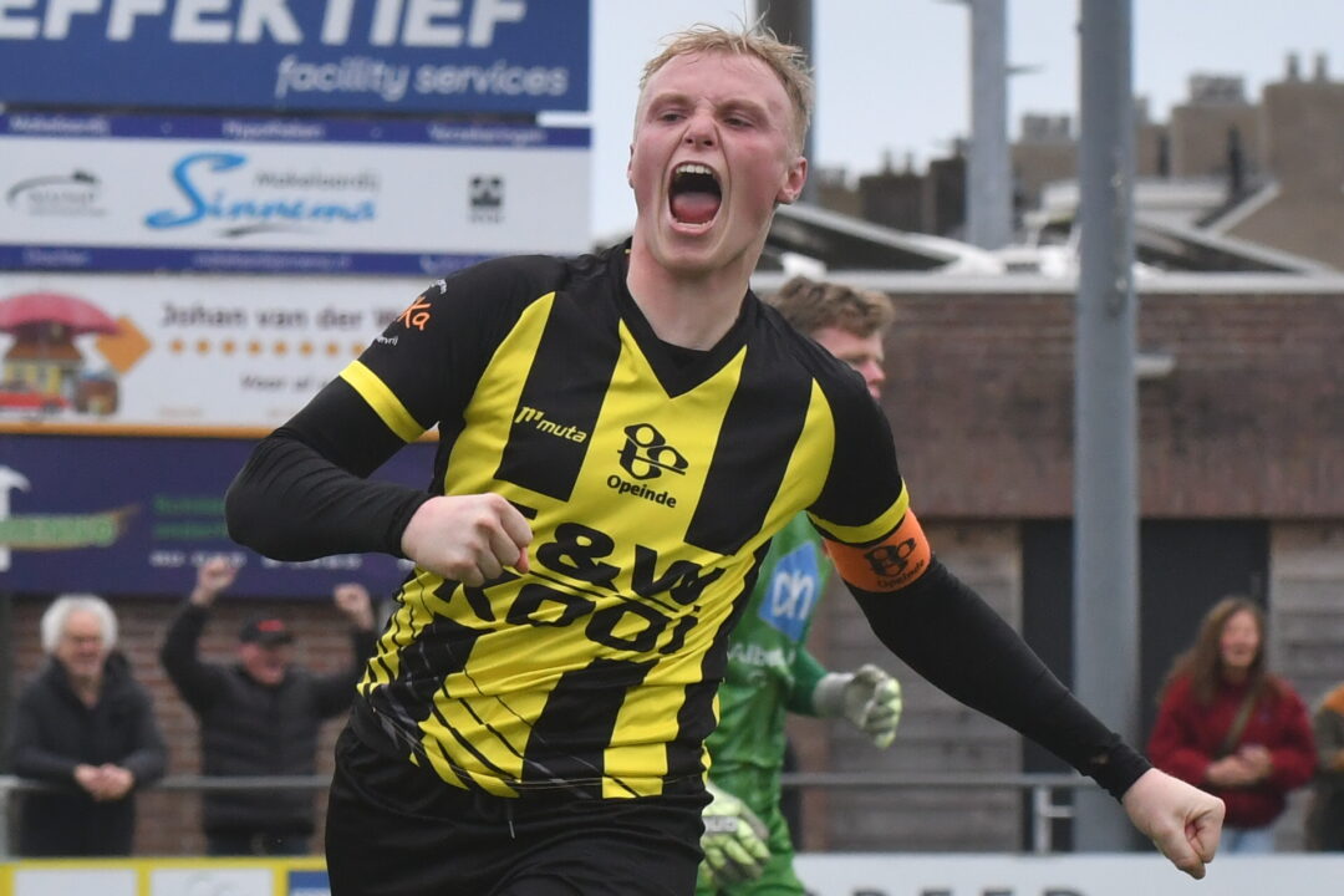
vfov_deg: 8.3
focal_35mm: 165
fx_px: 6160
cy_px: 448
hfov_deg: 12.5
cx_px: 672
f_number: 6.3
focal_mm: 110
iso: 1000
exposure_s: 1/1250
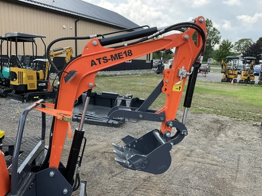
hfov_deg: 61.7
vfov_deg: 48.2
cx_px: 131
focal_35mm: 29
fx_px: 219
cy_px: 98
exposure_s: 1/348
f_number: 1.8
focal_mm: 3
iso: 25
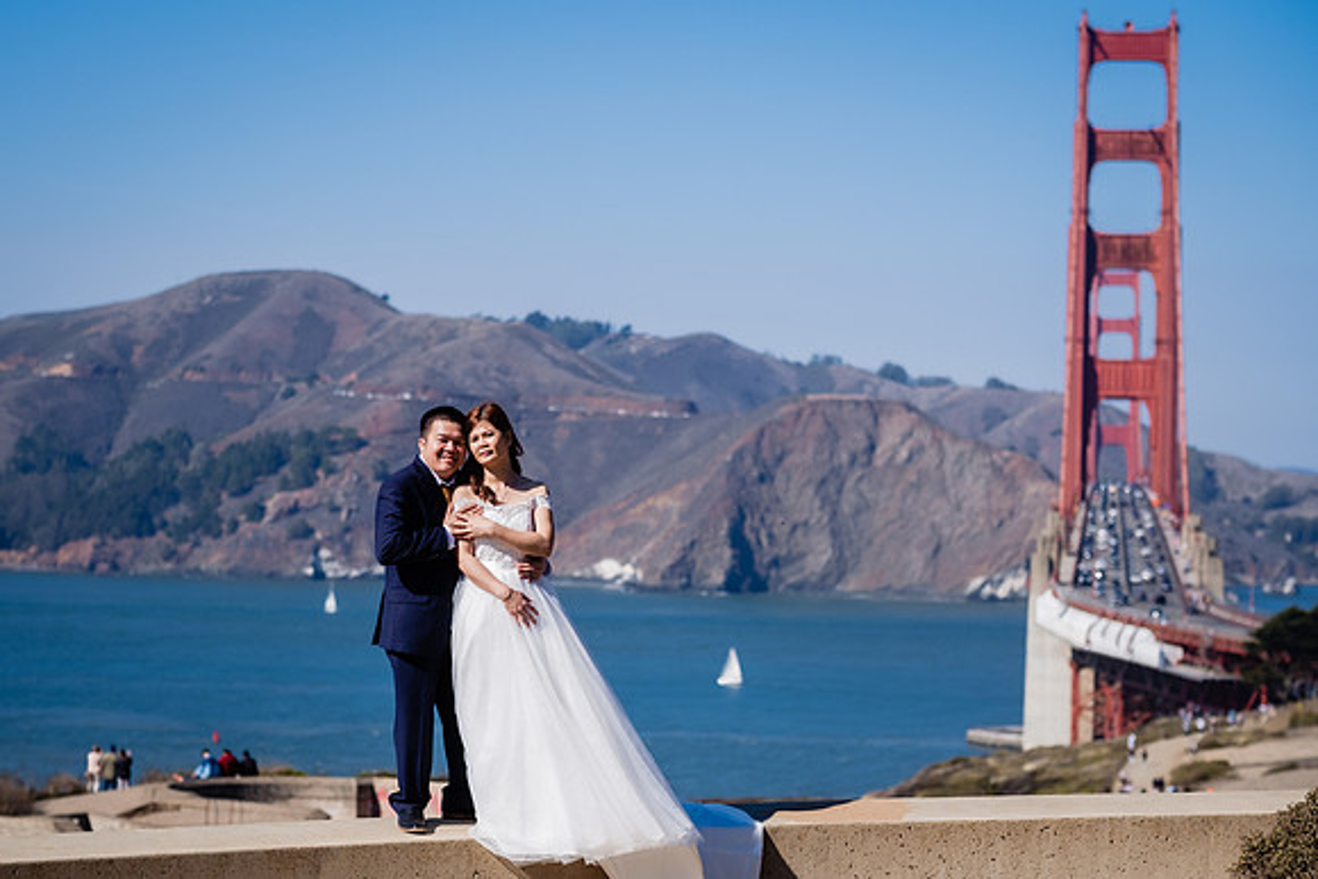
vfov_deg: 14.6
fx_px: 3443
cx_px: 593
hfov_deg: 21.7
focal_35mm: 94
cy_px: 471
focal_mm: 56
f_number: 2.5
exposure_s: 1/6400
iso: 160
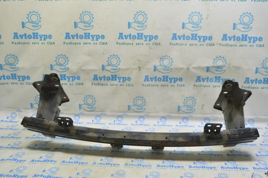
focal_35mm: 33
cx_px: 134
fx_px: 245
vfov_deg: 39.9
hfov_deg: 57.3
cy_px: 89
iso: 400
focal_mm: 22
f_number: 5.6
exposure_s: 1/20
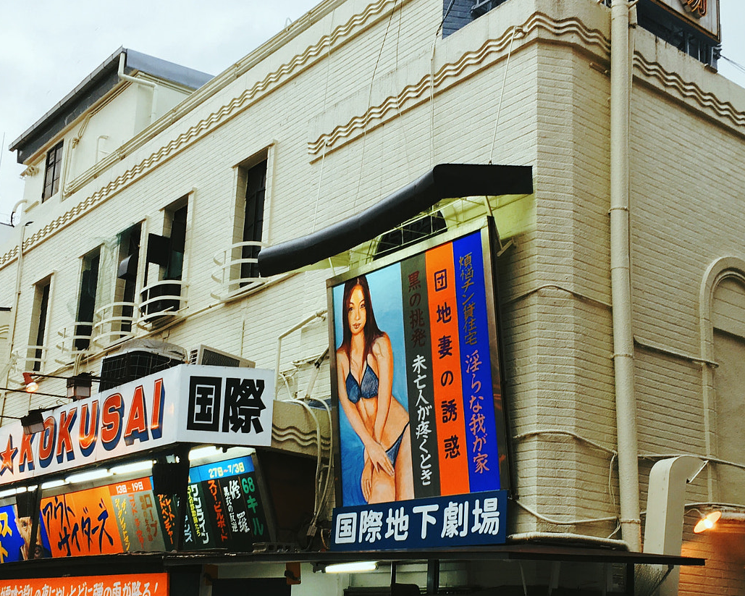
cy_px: 360
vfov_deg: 34.0
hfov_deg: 42.0
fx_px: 970
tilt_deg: +13.9
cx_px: 373
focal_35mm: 44
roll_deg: +0.2
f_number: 2.2
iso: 32
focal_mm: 4.15
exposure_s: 1/30
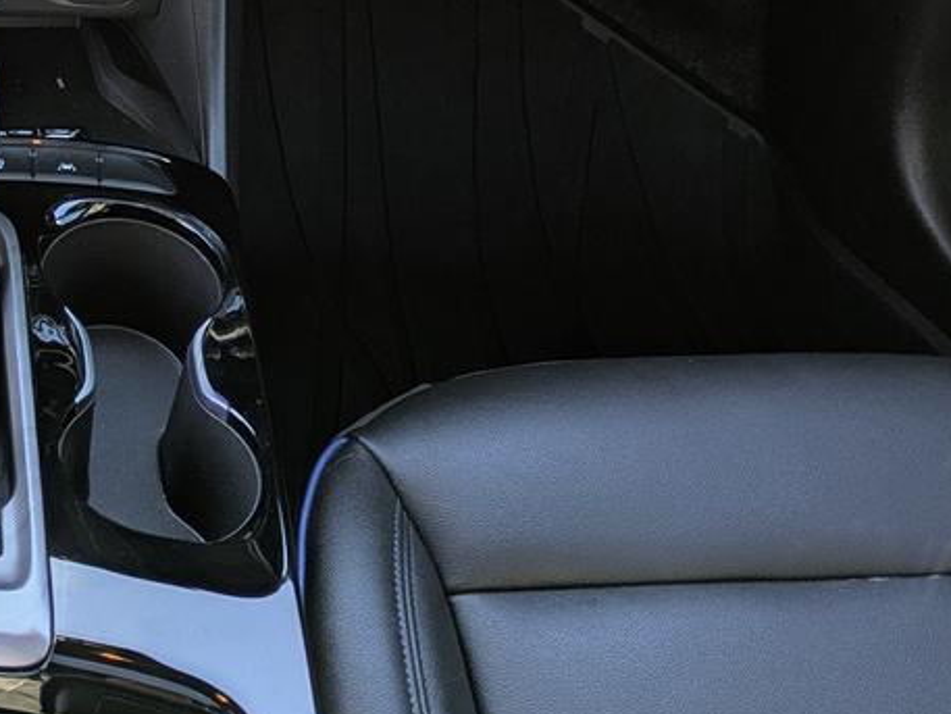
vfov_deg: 20.5
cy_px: 29
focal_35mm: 70
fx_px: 1924
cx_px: 5
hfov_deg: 26.3
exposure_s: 1/162
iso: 56
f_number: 1.89
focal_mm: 5.43
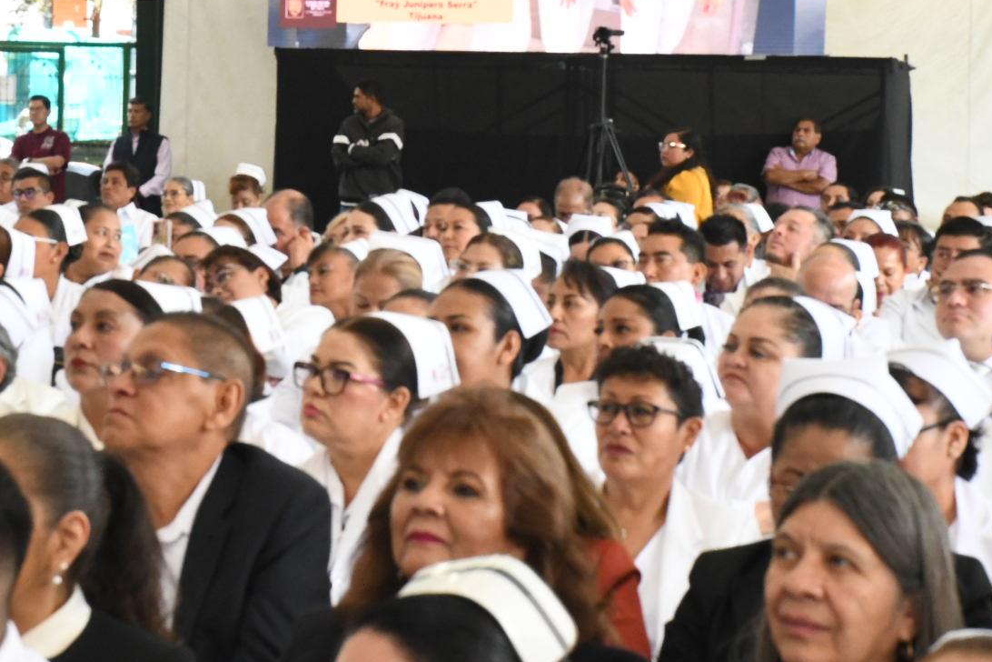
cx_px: 358
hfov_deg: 14.8
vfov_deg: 9.9
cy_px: 173
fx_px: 3802
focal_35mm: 138
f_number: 16
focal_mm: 62
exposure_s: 1/125
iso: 4000
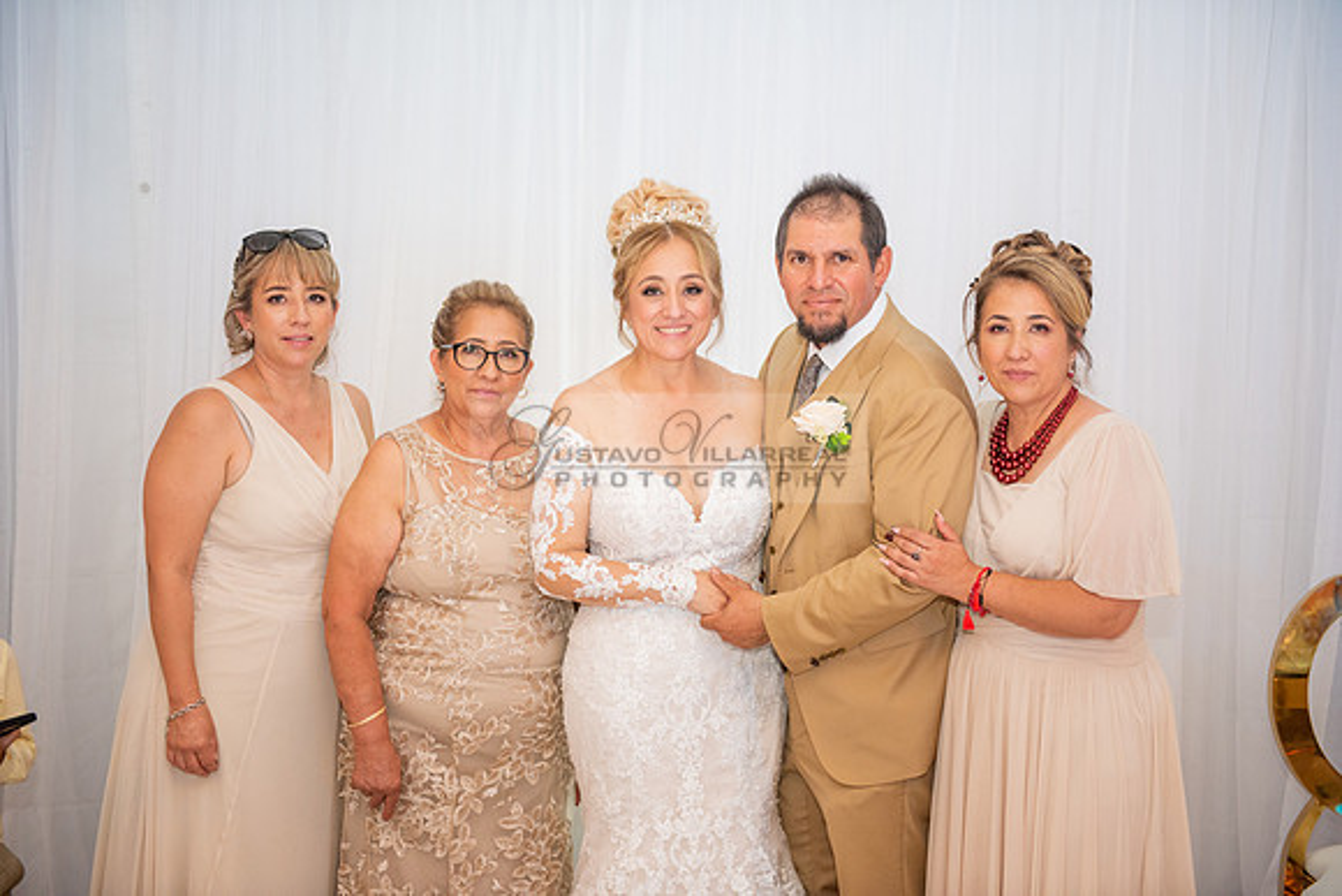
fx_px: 2051
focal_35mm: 55
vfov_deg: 24.6
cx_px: 671
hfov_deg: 36.2
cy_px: 448
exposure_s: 1/125
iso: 1000
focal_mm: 55
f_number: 2.8
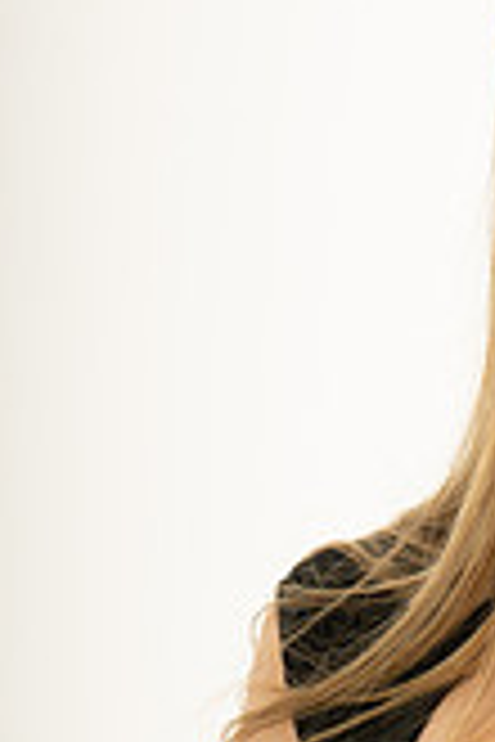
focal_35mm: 531
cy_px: 809
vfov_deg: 3.9
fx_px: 10951
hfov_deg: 2.6
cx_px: 652
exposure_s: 1/200
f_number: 11
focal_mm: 195
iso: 200
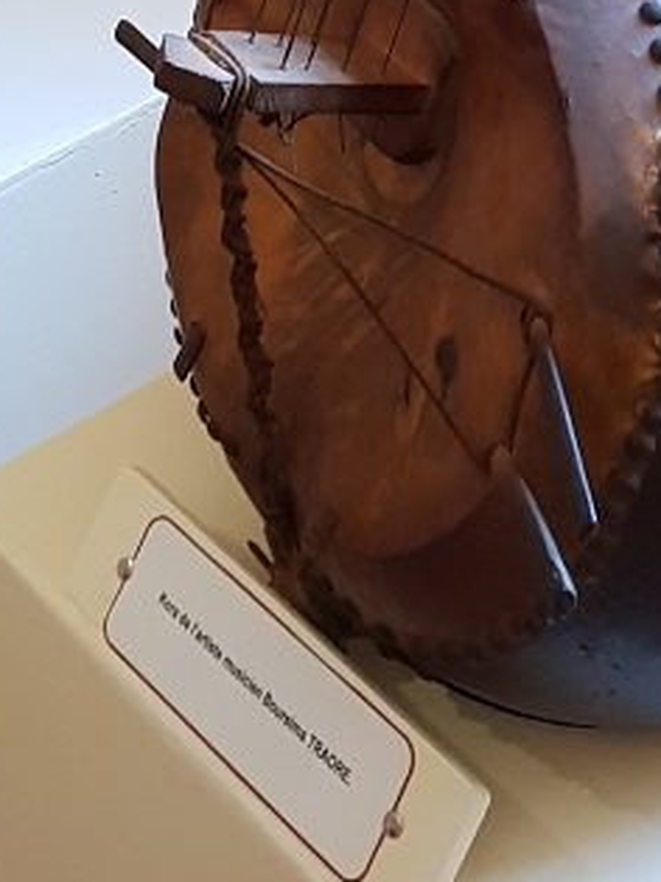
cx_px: 95
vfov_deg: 18.9
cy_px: -538
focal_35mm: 88
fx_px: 2242
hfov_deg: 16.6
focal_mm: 4.2
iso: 250
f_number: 1.7
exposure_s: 1/33
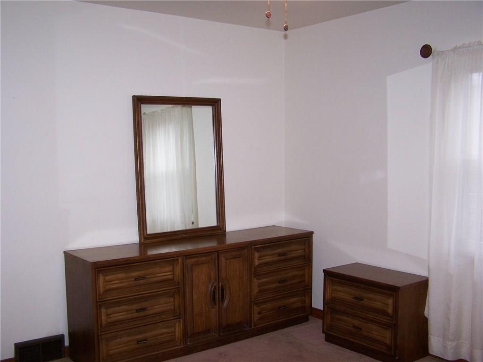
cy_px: 181
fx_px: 530
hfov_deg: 49.0
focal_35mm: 38
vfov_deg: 37.7
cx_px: 242
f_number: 2.8
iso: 140
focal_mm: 6.3
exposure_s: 1/60
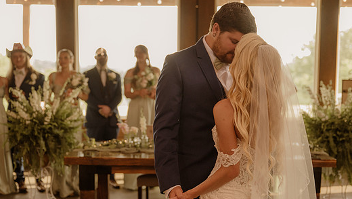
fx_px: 542
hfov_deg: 36.0
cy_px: 129
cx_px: 187
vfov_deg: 20.7
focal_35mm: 58
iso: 1000
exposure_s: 1/250
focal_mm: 46
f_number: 2.8
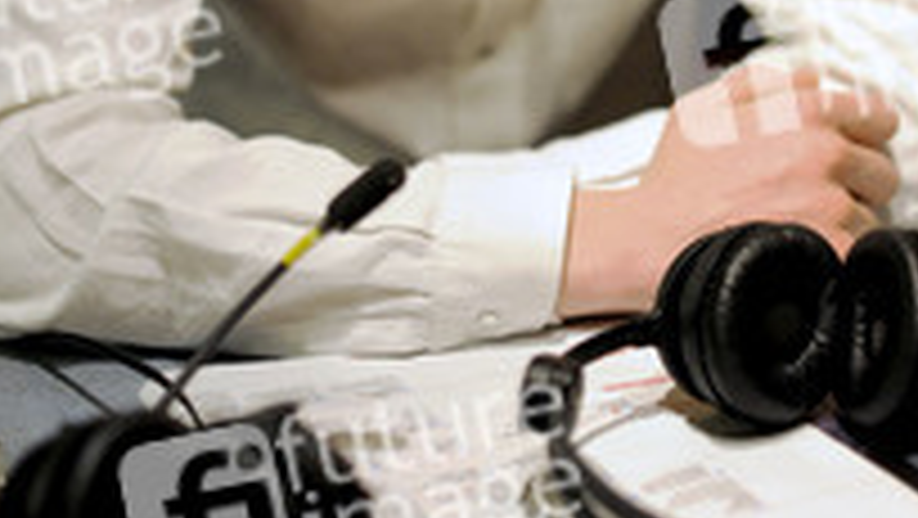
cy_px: -185
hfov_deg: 29.3
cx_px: 484
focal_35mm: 72
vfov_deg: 15.8
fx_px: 1754
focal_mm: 35
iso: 1000
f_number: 1.4
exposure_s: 1/250
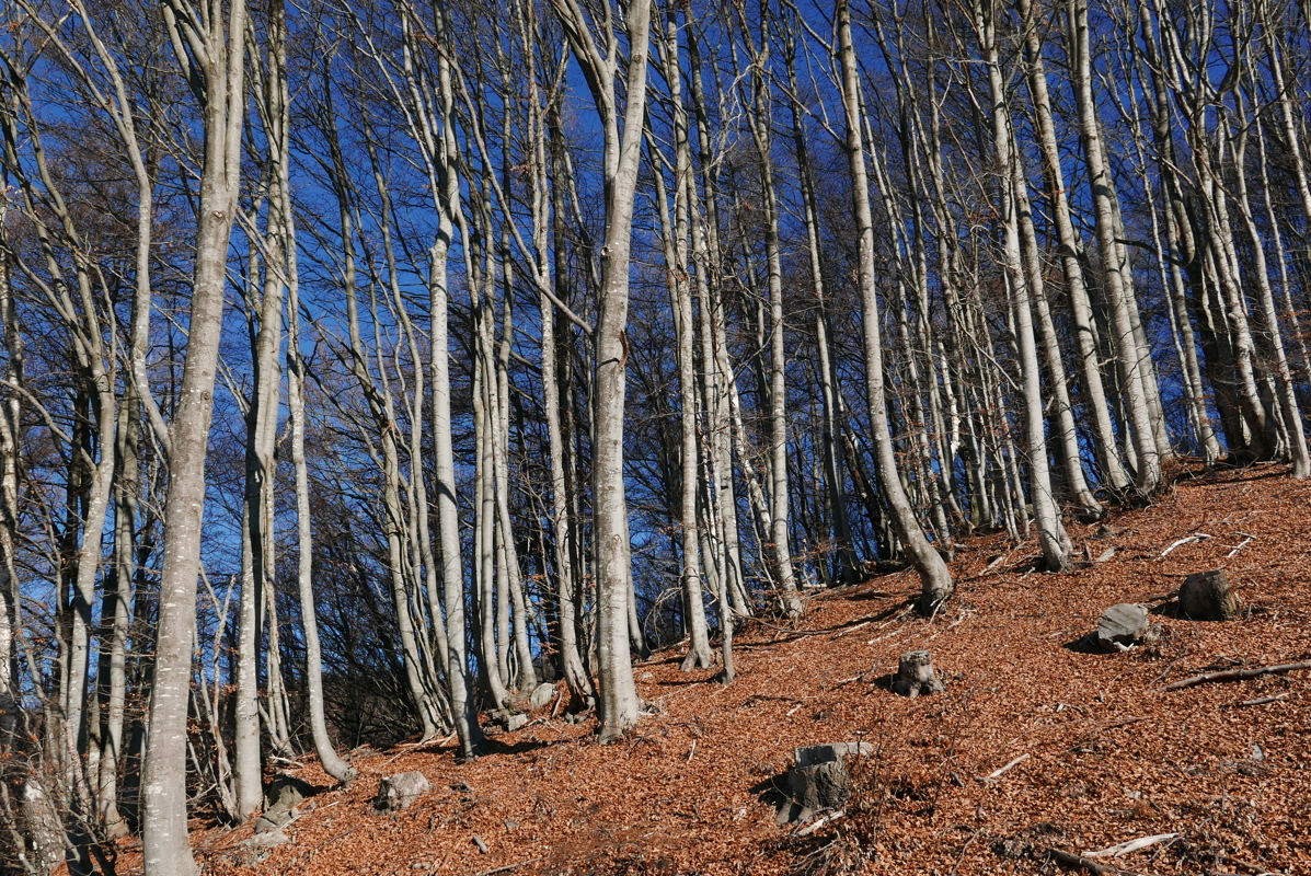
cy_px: 438
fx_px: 1239
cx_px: 656
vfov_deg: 38.9
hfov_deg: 55.8
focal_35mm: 34
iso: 200
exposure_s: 1/800
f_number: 5.6
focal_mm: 15.4
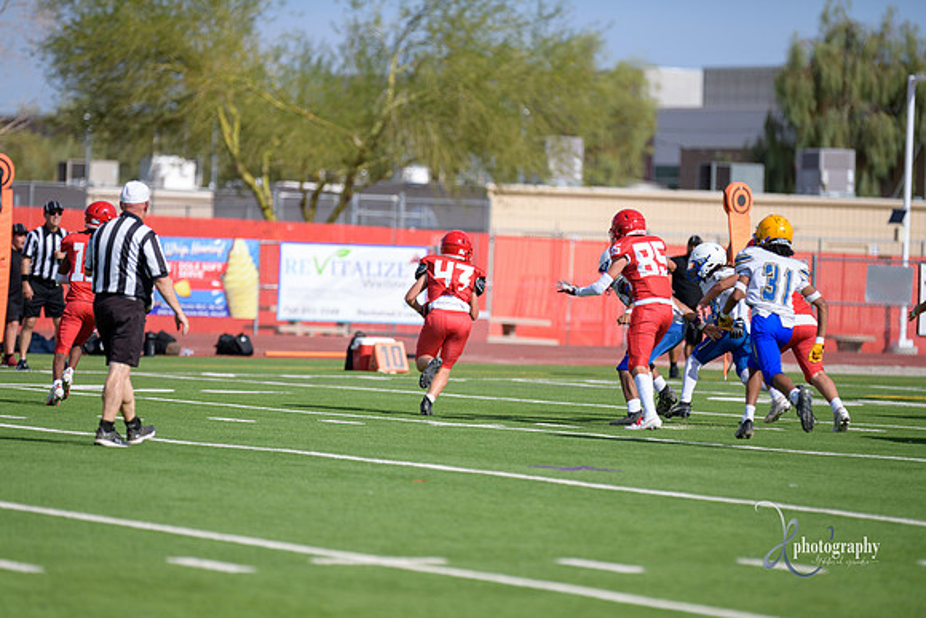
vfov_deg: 6.2
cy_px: 309
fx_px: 5660
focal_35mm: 220
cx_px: 463
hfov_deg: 9.4
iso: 200
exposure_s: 1/3200
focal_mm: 220
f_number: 2.8
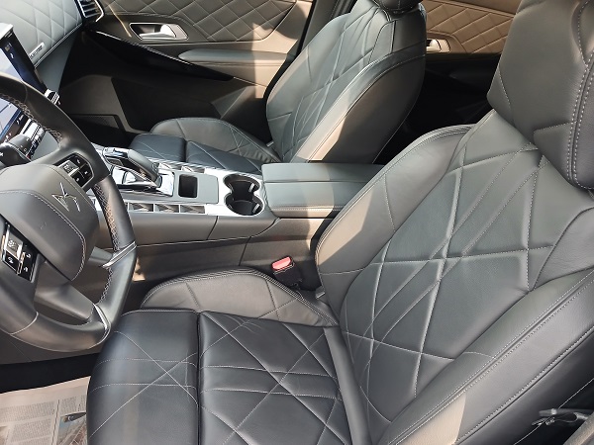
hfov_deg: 65.3
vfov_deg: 51.4
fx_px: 463
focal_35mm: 27
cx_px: 297
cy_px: 222
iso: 250
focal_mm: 3.98
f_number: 1.8
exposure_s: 1/50
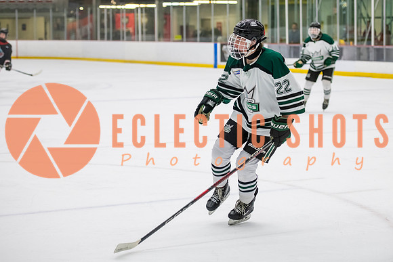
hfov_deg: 20.5
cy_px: 110
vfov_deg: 13.8
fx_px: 1085
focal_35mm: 99
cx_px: 219
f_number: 3.2
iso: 2000
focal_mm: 80
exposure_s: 1/640
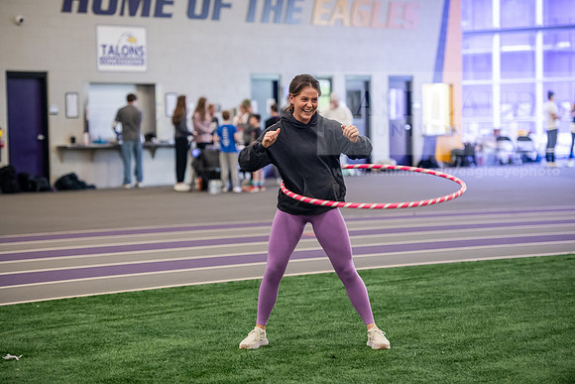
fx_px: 1789
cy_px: 192
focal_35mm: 112
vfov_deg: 12.2
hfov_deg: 18.3
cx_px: 288
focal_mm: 112
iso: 2000
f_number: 3.2
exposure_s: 1/200
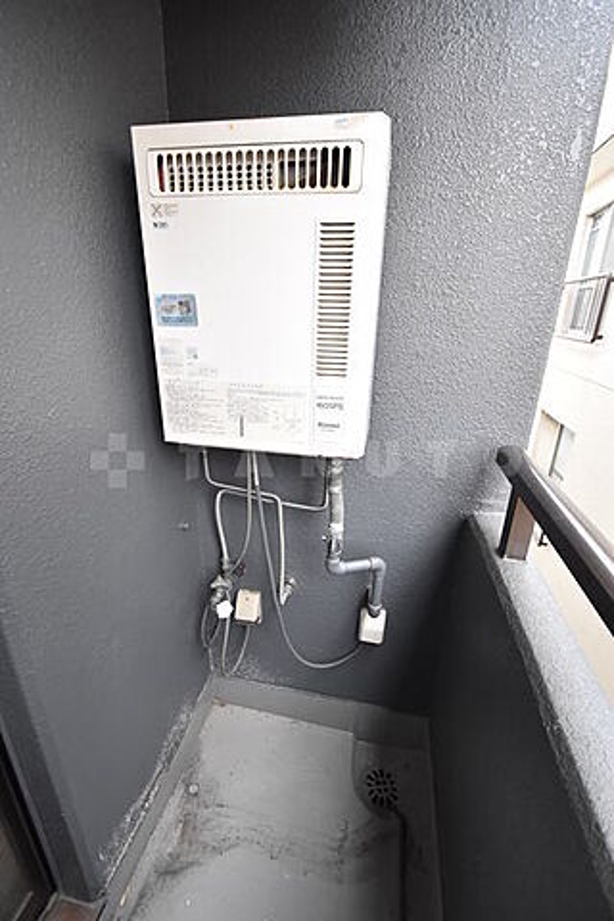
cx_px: 307
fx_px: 384
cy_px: 460
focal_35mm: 15
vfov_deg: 100.4
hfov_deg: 77.3
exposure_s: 1/500
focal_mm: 10
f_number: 5.6
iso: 1600
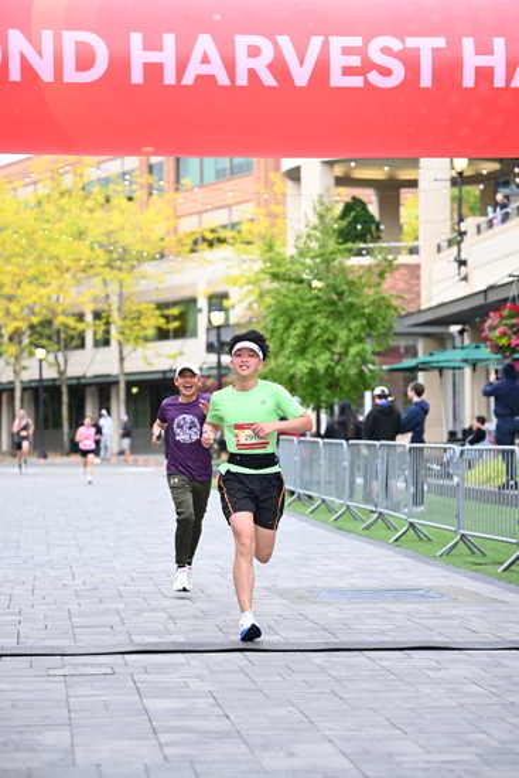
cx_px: 260
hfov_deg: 15.9
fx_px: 1858
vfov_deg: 23.6
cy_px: 389
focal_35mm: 86
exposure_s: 1/1250
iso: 1000
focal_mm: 86
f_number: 2.8
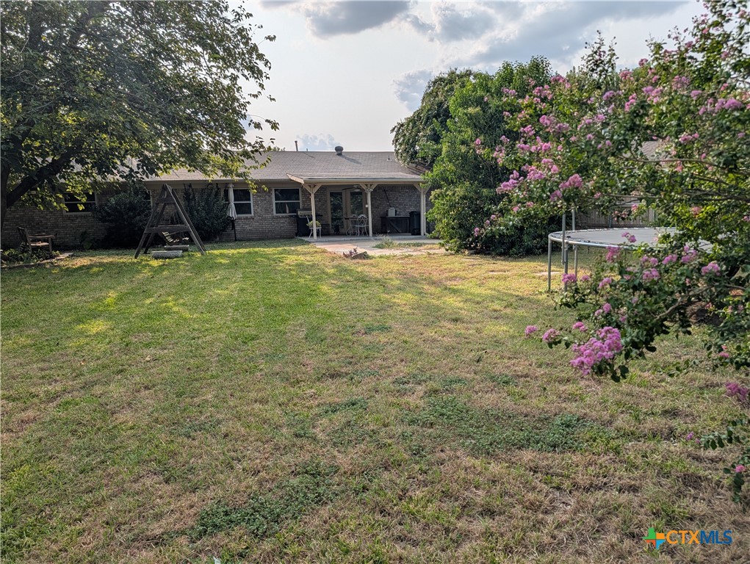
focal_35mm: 24
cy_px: 282
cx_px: 375
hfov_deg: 71.5
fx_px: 521
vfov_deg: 56.9
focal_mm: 6.9
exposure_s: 1/2193
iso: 23
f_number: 1.68
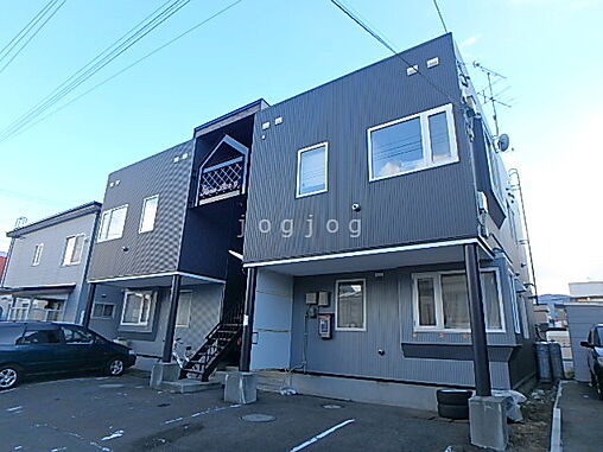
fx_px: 366
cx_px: 302
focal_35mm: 21
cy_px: 226
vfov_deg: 63.4
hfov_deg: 79.0
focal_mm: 3.7
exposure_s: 1/200
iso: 125
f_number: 3.5
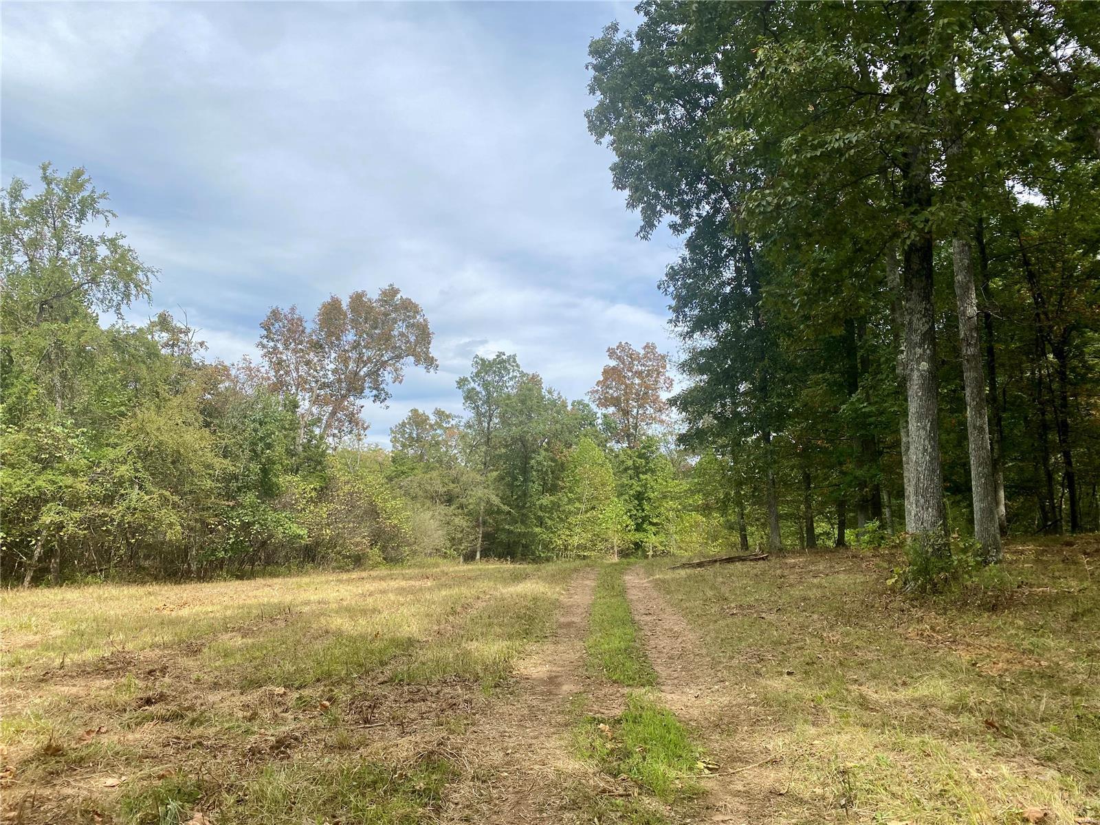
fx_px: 826
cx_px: 550
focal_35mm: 26
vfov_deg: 53.1
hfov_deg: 67.3
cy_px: 412
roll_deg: -0.7
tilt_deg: +7.6
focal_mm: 4.25
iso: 32
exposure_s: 1/2688
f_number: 1.8
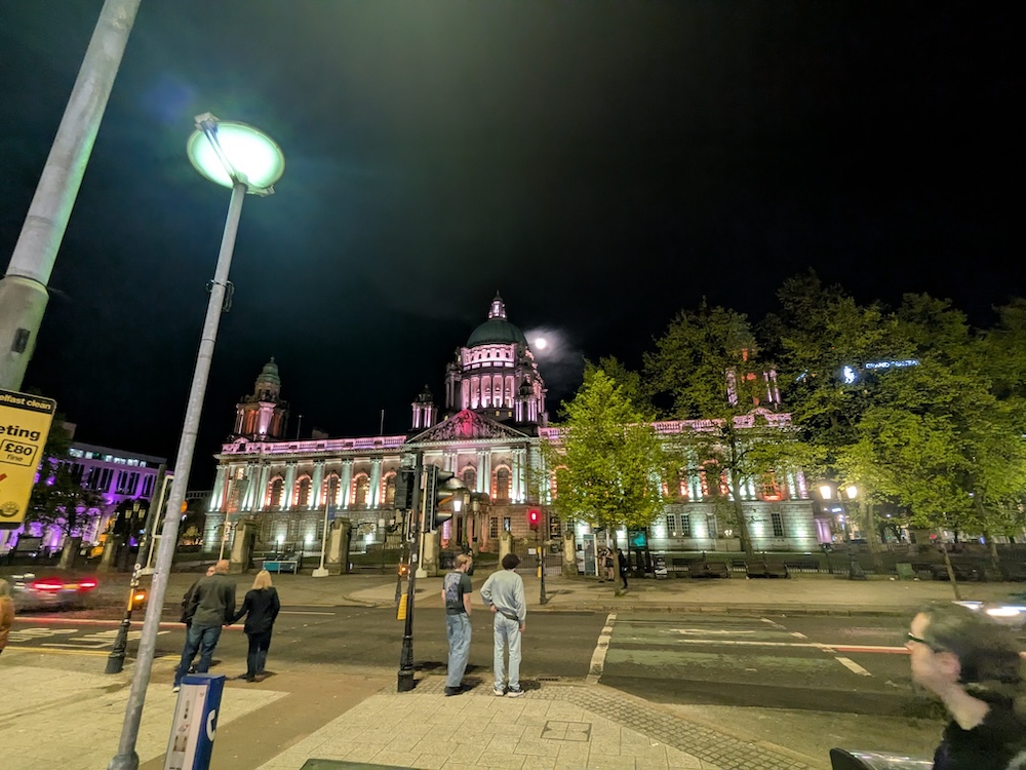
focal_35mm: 16
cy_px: 385
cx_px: 513
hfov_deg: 94.5
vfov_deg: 78.1
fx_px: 474
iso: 405
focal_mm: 2.35
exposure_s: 1/20
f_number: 2.2
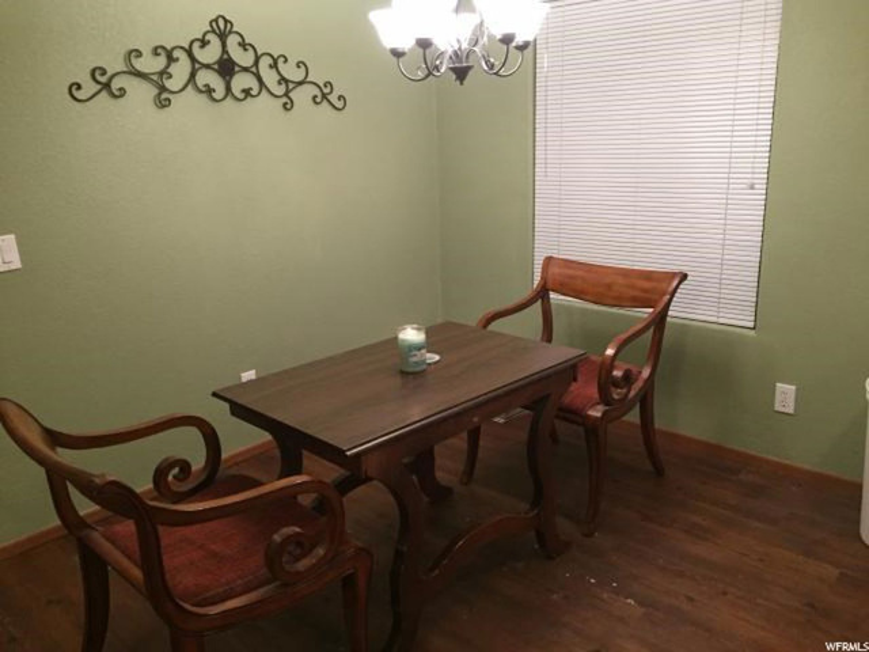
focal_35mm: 29
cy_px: 326
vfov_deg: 48.2
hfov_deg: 61.7
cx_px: 434
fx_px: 728
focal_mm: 4.15
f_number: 2.2
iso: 125
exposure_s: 1/30
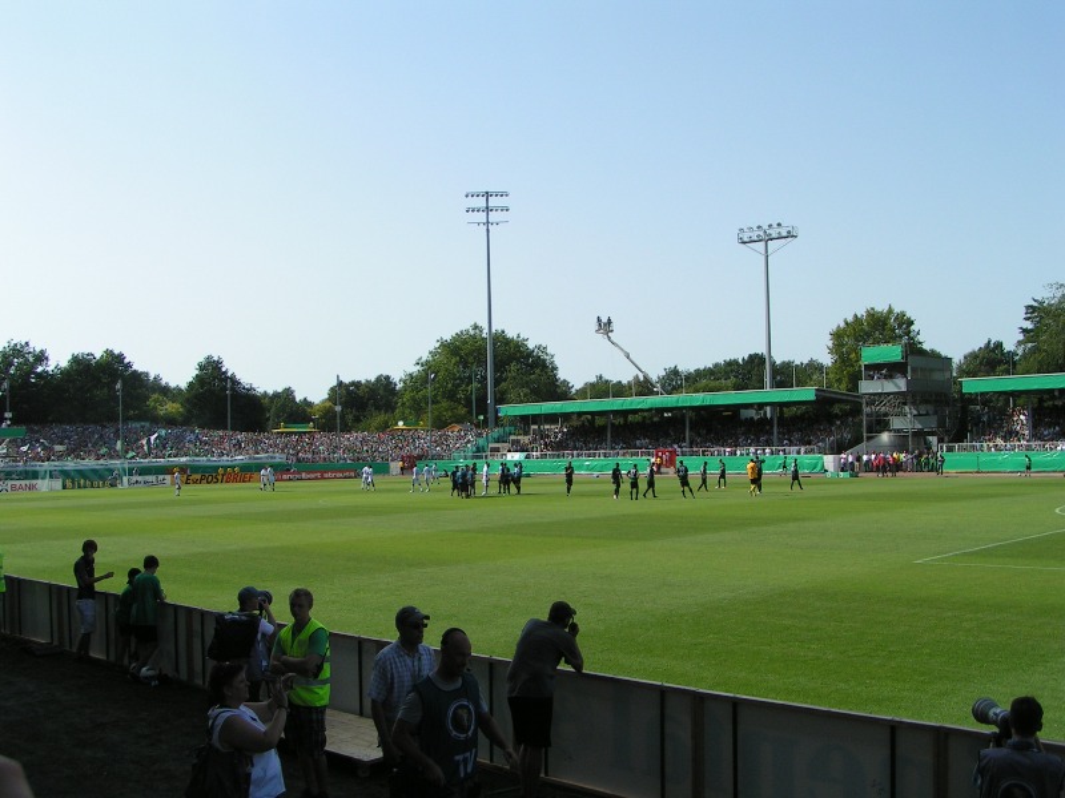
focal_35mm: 38
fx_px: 1169
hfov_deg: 49.0
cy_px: 399
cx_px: 532
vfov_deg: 37.7
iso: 50
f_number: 5.6
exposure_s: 1/500
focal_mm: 5.8
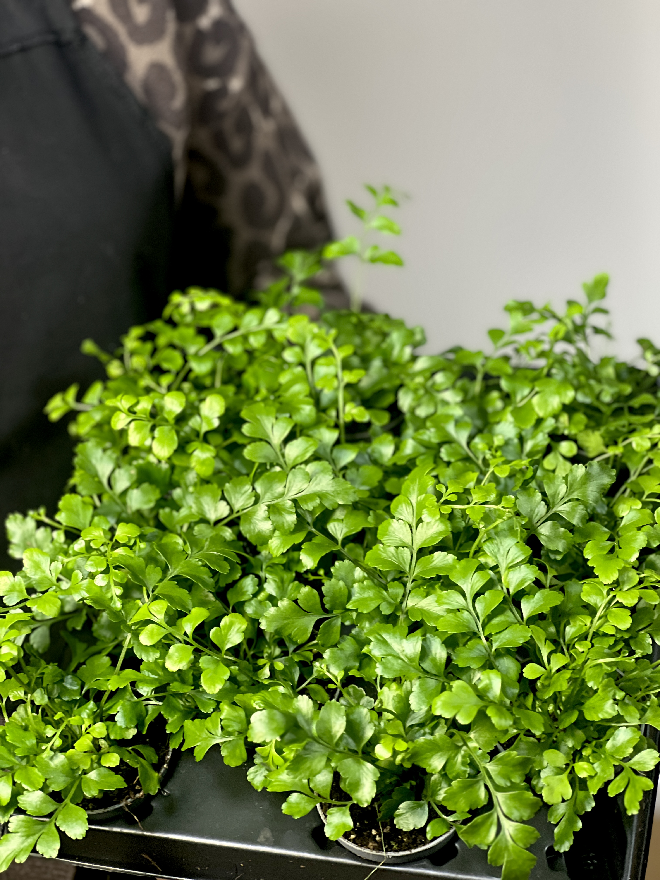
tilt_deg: -18.3
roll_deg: +0.7
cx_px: 330
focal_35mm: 77
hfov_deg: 19.1
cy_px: 440
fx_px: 1957
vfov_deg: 25.3
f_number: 2.8
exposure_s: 1/33
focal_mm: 9
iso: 125
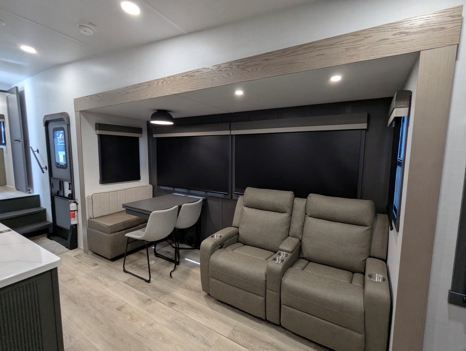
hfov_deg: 94.4
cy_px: 176
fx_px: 216
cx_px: 233
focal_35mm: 16
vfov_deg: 78.2
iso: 219
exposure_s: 1/76
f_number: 2.2
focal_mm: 2.35
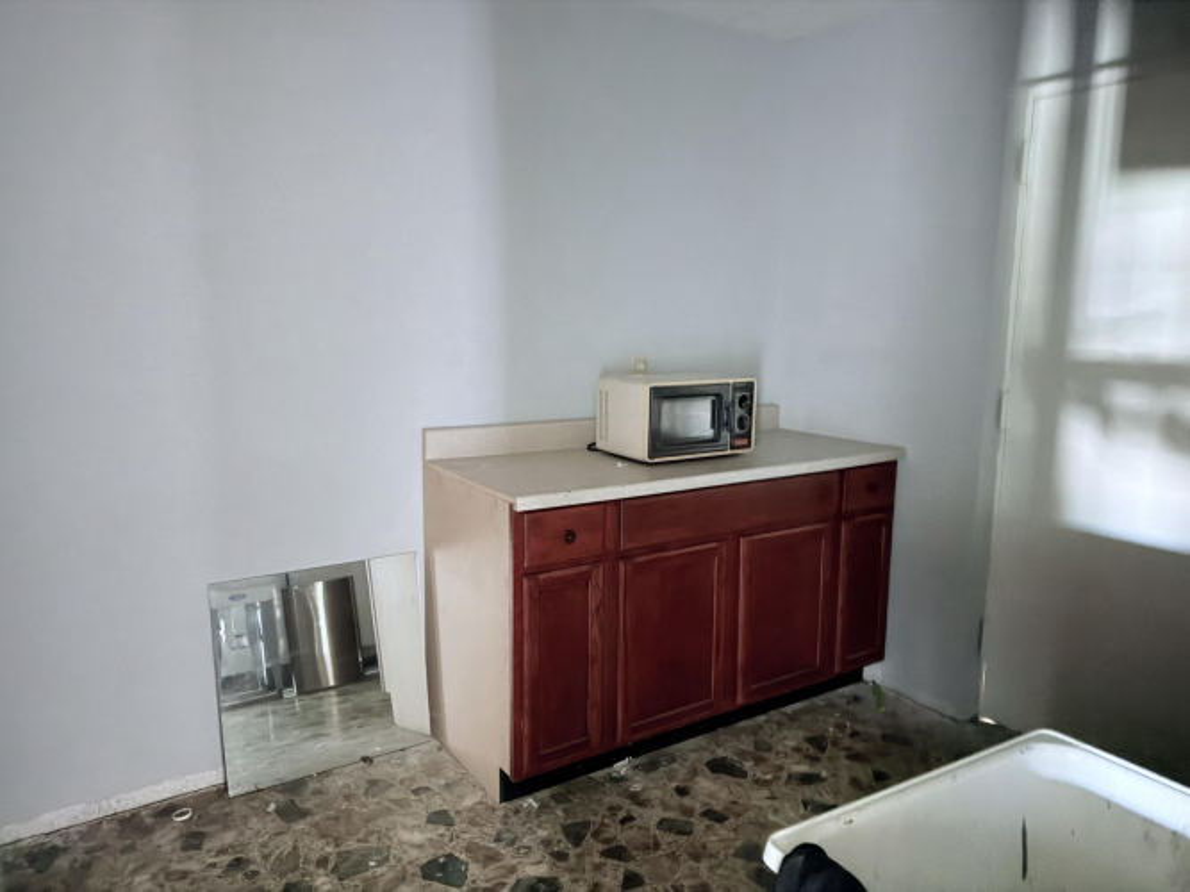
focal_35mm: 24
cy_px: 446
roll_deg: -0.5
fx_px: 825
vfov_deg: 56.8
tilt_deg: -7.6
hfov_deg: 71.6
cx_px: 595
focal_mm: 6.76
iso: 2000
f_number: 1.78
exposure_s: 1/9
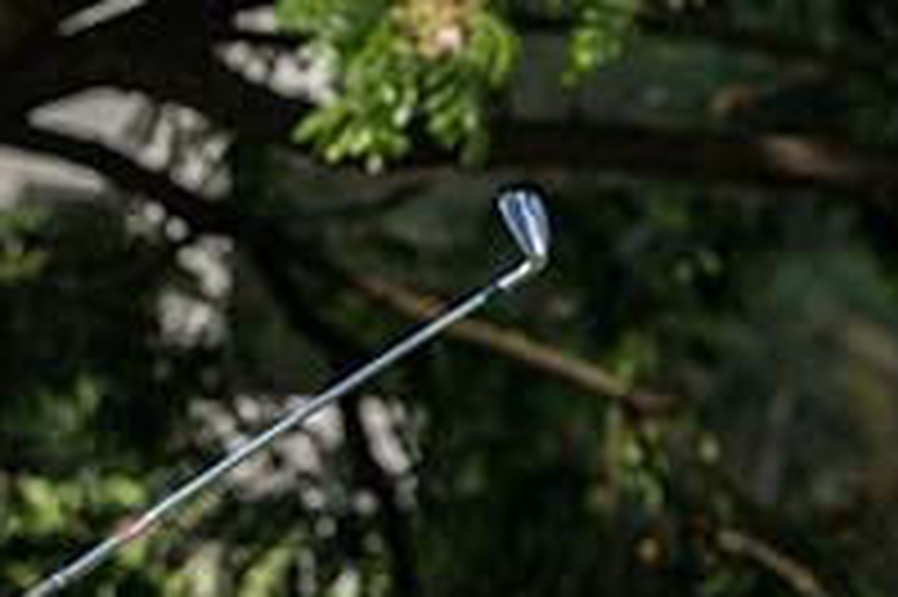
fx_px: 15552
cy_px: 575
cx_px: 58
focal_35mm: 624
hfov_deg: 3.3
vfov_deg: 2.2
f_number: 4
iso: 360
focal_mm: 130
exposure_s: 1/4000
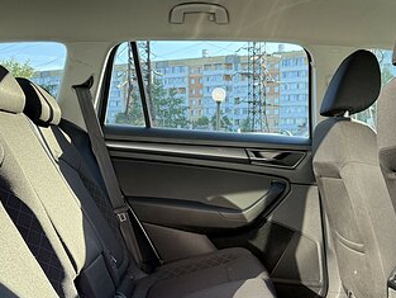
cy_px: 215
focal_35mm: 42
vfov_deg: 33.8
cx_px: 261
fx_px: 481
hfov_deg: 44.2
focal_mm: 6.76
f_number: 1.78
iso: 100
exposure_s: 1/270
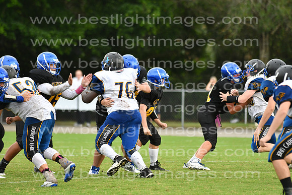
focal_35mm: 210
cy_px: 98
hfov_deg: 9.8
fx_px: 1704
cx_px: 146
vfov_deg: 6.5
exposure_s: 1/2000
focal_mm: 140
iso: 800
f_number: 3.5
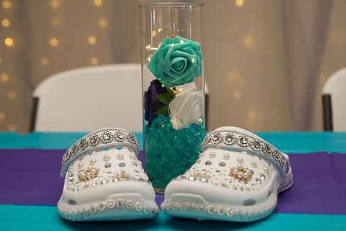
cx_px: 176
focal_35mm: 68
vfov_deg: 20.0
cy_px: 123
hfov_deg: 29.6
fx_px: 654
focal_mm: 55
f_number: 4
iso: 250
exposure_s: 1/125
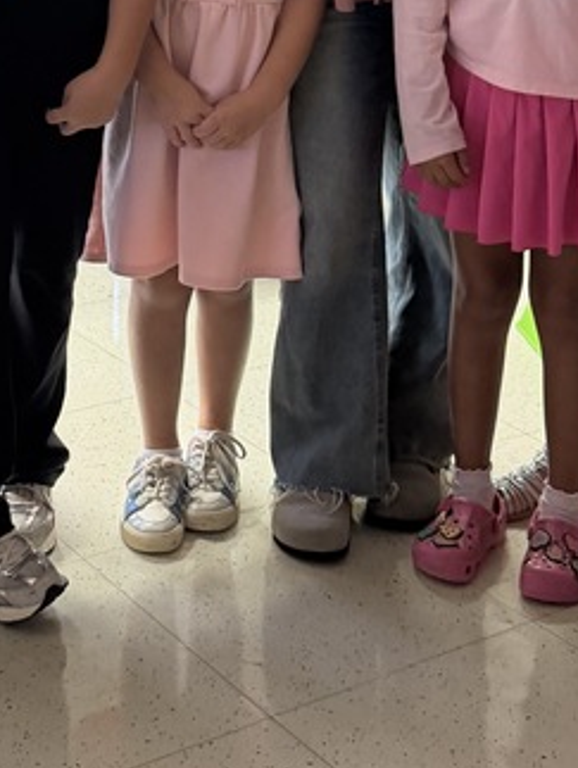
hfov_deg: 19.2
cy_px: 17
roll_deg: -1.6
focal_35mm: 76
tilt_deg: -10.2
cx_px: 105
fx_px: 1689
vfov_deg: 24.6
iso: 250
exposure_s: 1/60
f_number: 1.78
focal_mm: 6.76
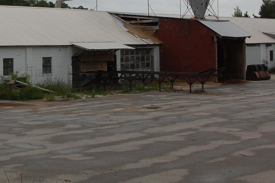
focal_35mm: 77
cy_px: 52
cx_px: 87
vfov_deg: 17.5
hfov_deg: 26.0
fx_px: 590
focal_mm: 19
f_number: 10
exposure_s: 1/400
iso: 200
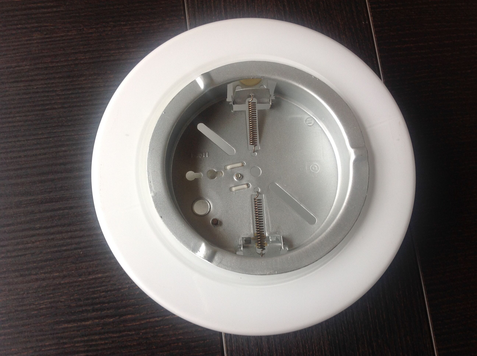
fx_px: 482
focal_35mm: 35
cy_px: 178
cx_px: 238
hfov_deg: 52.7
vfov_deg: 40.6
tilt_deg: -79.3
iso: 50
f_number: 2.4
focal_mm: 4.28
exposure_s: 1/30
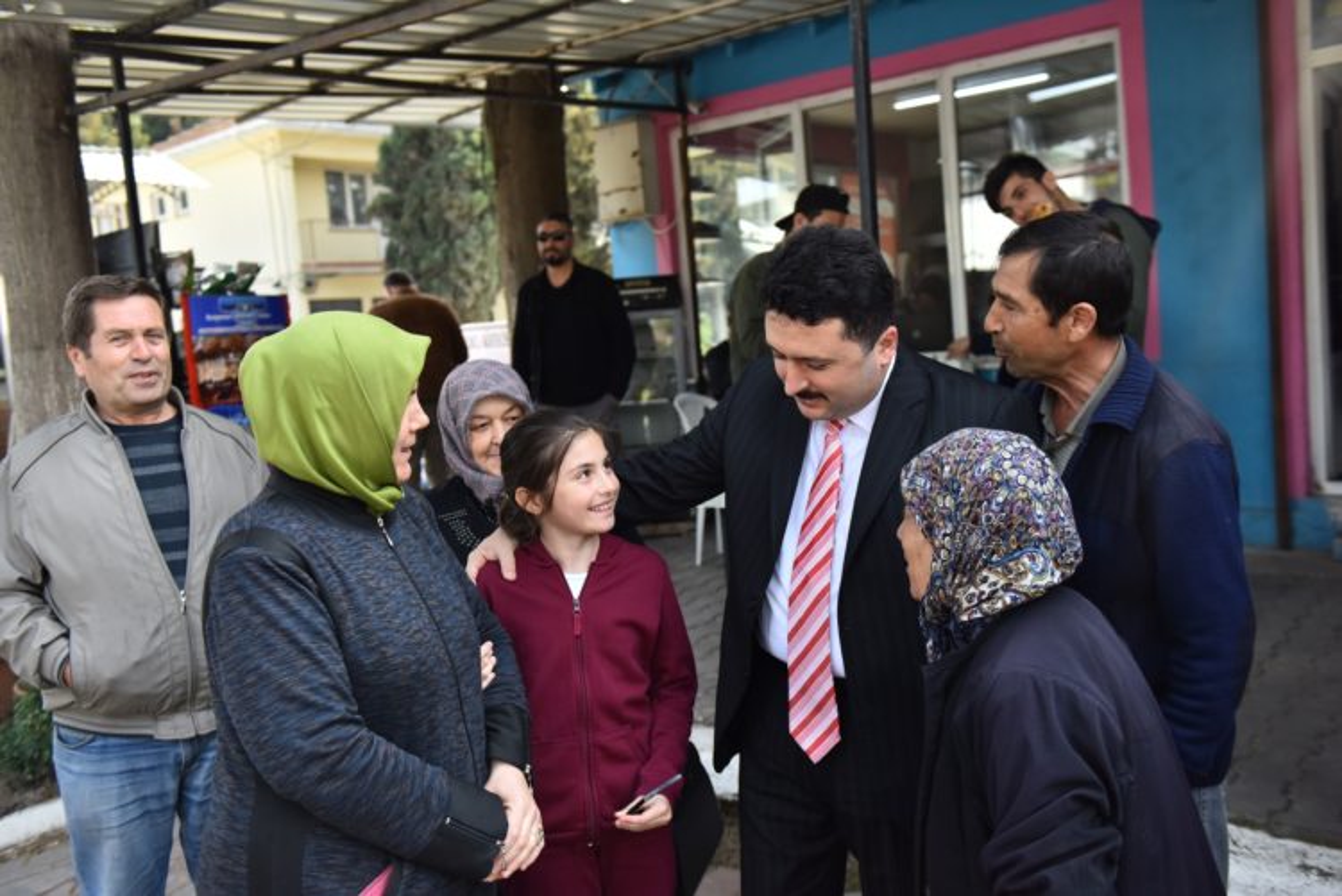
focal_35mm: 34
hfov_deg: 55.8
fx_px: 1268
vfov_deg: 38.9
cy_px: 448
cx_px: 671
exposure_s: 1/1250
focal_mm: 34
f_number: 3.5
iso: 640
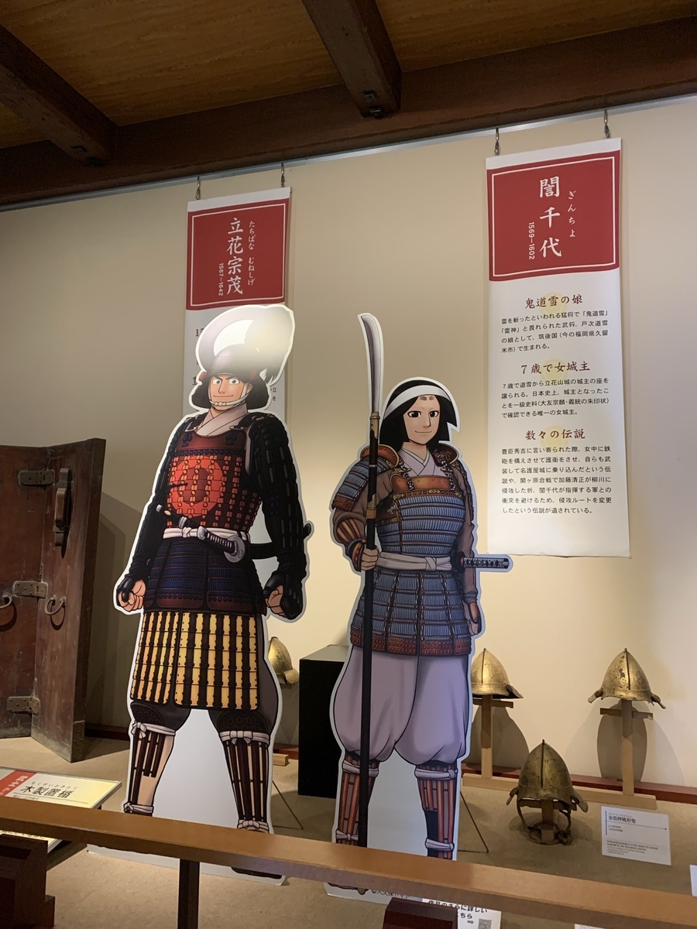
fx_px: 698
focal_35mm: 26
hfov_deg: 53.1
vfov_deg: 67.3
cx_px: 348
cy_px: 464
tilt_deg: +5.9
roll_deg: +0.3
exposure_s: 1/60
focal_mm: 4.25
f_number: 1.8
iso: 320
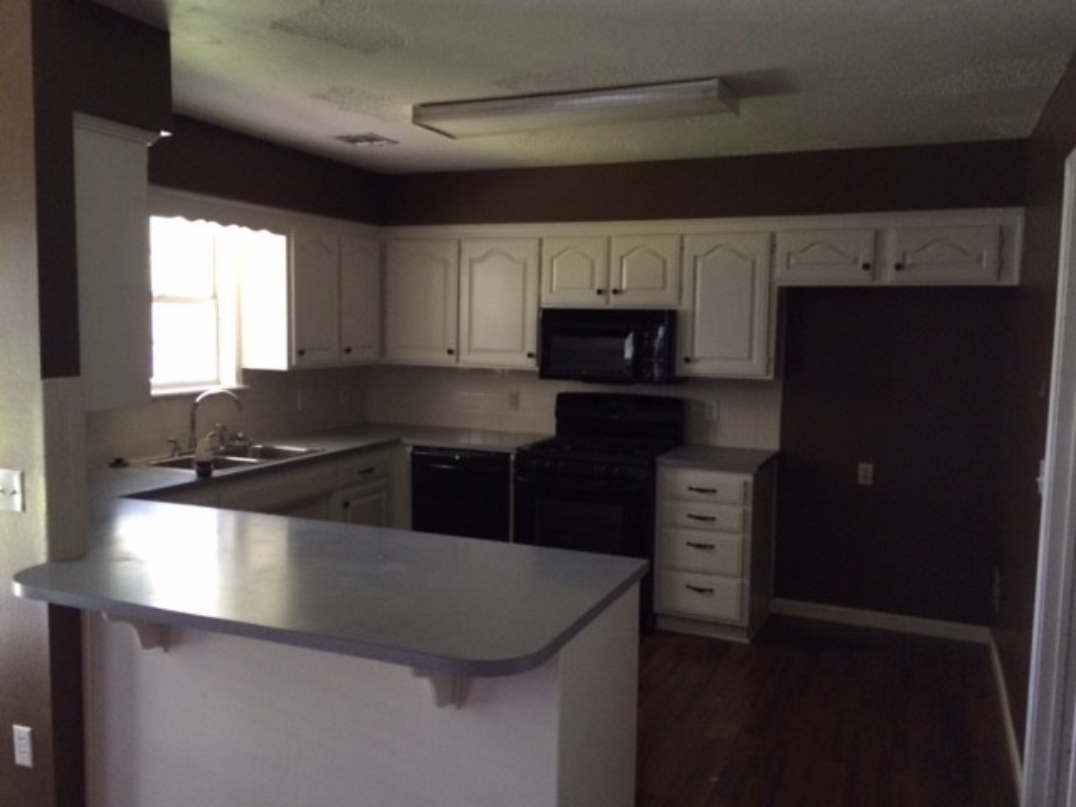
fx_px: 901
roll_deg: -0.1
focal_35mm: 29
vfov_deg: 48.2
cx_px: 538
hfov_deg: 61.7
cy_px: 404
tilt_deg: -5.9
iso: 320
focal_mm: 4.15
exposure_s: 1/15
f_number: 2.2
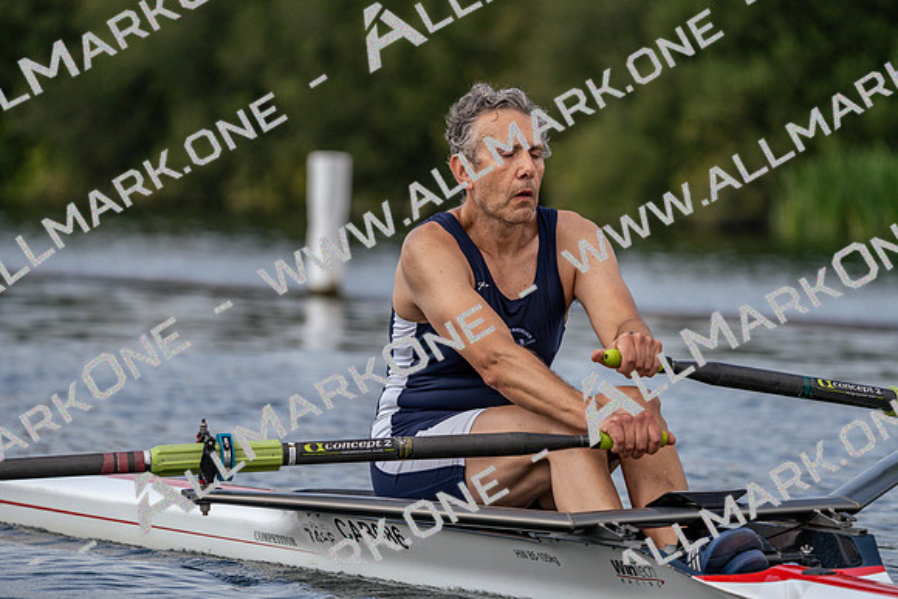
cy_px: 300
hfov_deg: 7.1
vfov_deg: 4.8
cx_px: 449
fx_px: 7210
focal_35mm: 289
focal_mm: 289
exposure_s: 1/1600
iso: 320
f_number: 5.6
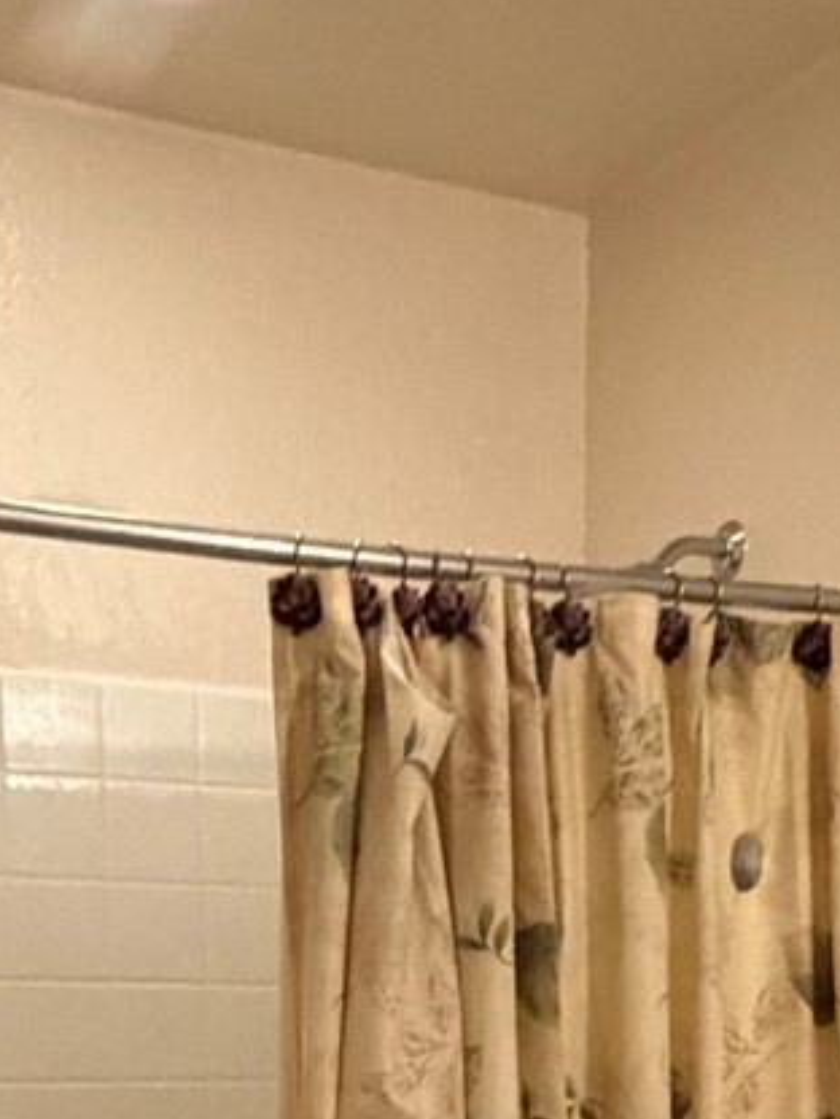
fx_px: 2232
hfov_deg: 21.2
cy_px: 1442
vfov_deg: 24.6
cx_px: 619
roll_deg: -0.9
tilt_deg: -10.7
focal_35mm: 69
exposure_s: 1/60
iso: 500
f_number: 2.2
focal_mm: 2.22
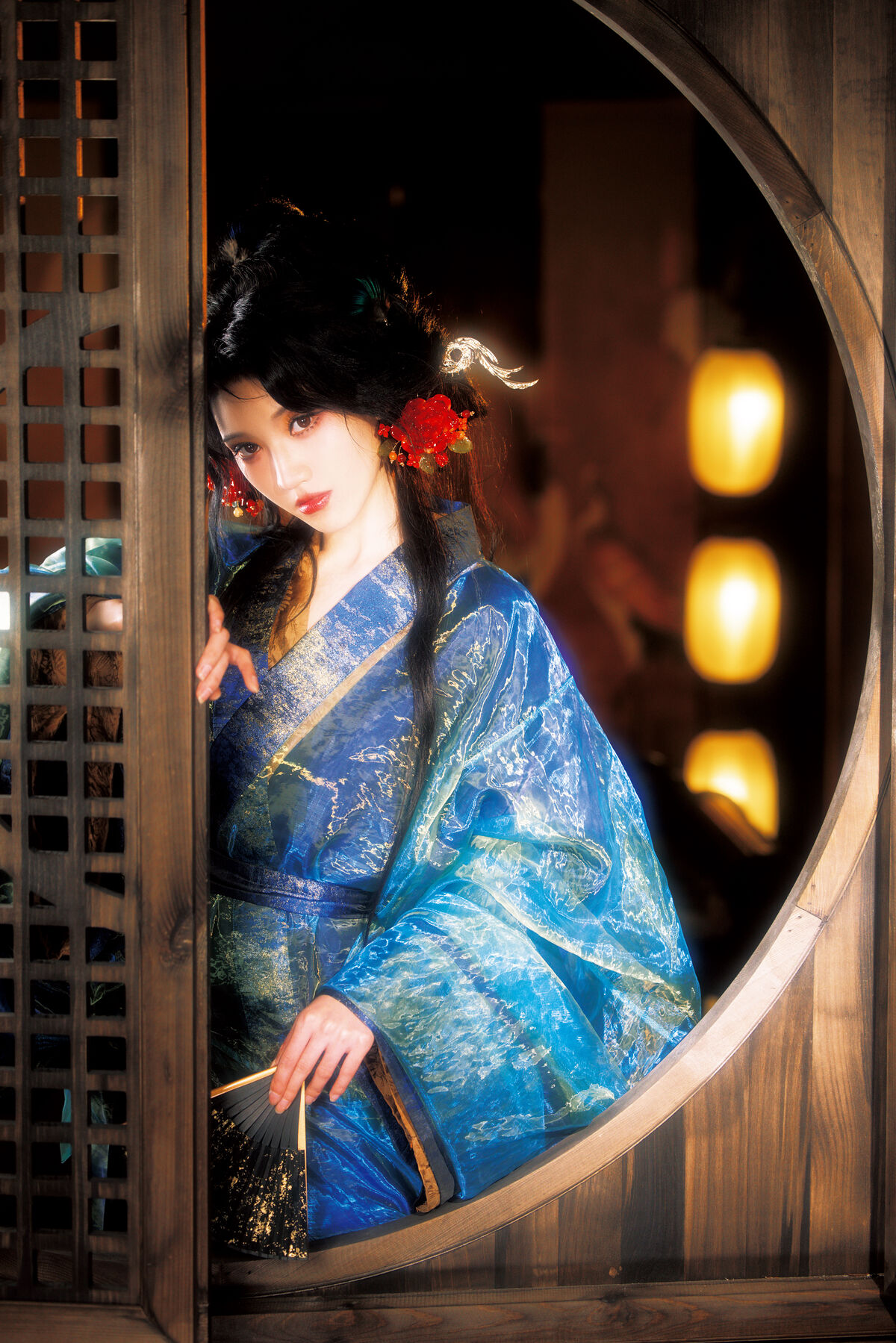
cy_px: 672
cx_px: 448
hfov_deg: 15.0
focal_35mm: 91
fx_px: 3396
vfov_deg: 22.4
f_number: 3.2
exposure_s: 1/125
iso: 640
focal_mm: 92
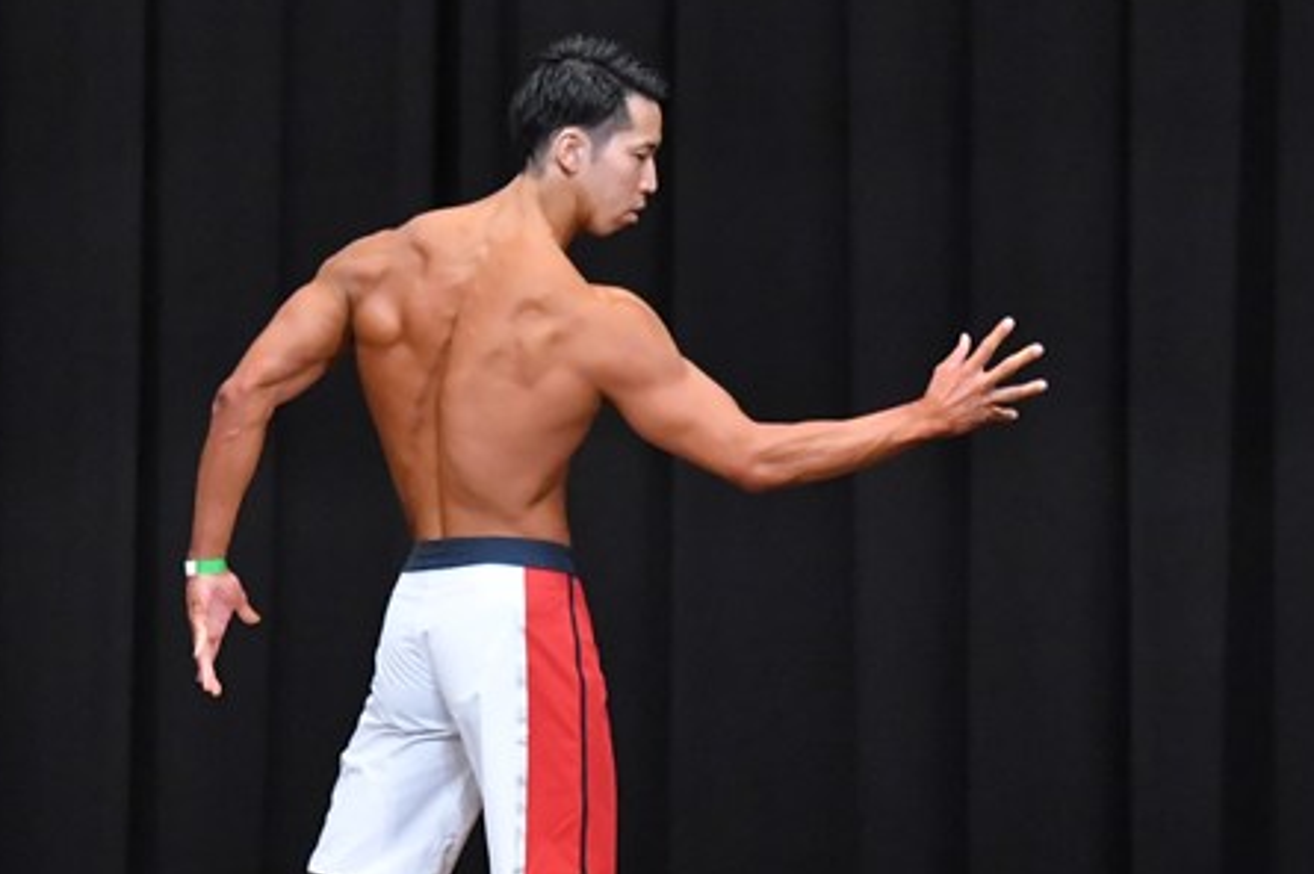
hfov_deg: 5.9
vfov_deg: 3.9
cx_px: 533
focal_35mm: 352
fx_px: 12838
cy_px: 697
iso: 8000
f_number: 5.6
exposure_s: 1/400
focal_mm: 135
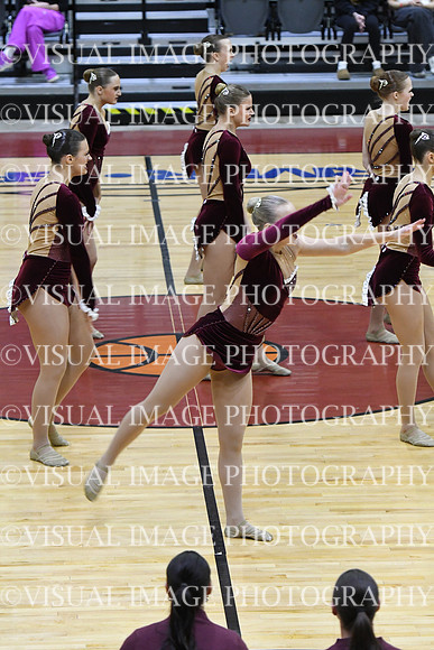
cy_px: 325
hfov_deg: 7.9
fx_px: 3144
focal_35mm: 174
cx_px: 217
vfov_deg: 11.8
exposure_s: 1/400
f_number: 3.5
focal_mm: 116
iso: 4000
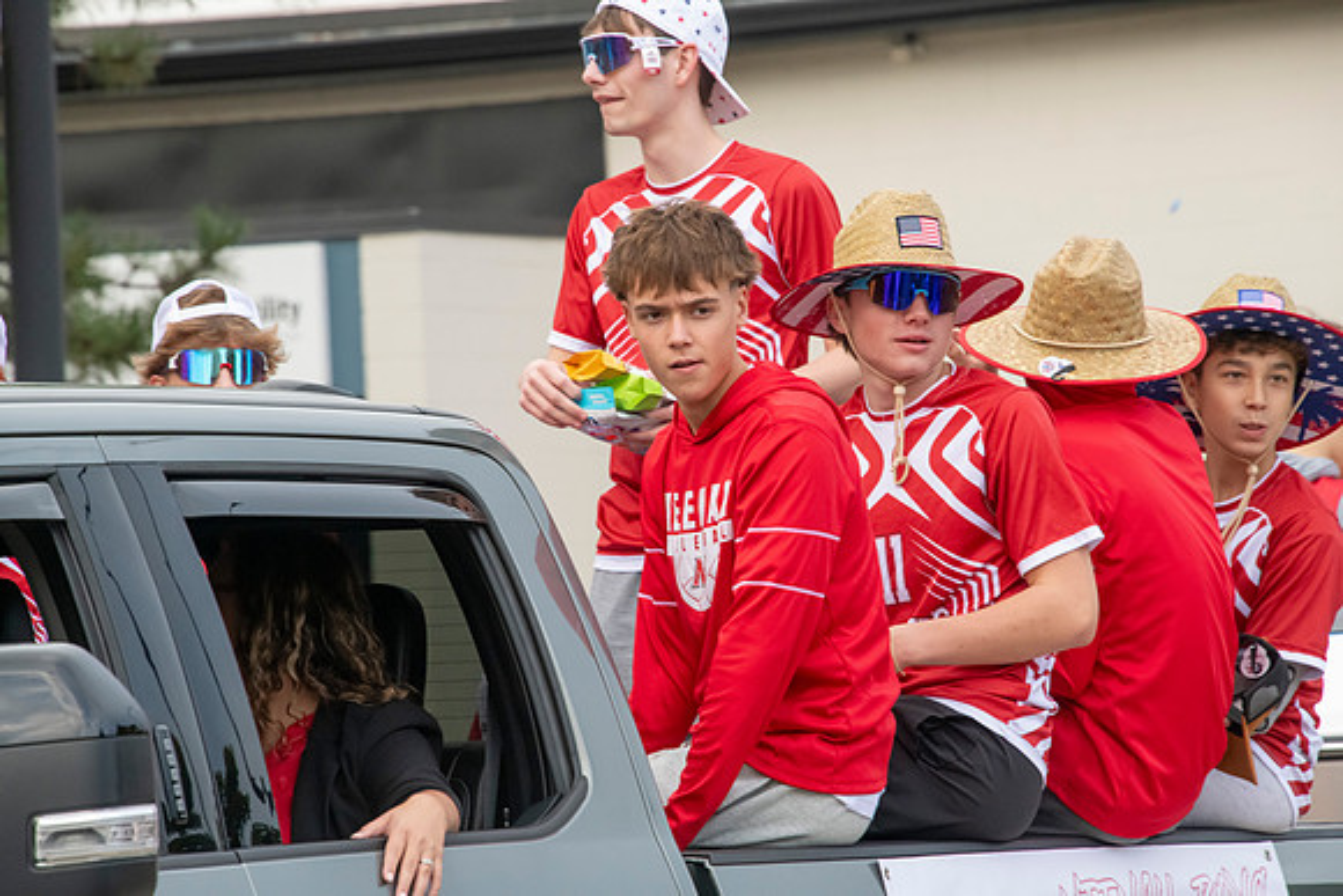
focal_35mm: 300
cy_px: 448
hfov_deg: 6.9
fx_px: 11194
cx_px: 672
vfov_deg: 4.6
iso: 3200
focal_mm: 300
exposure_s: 1/320
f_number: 11
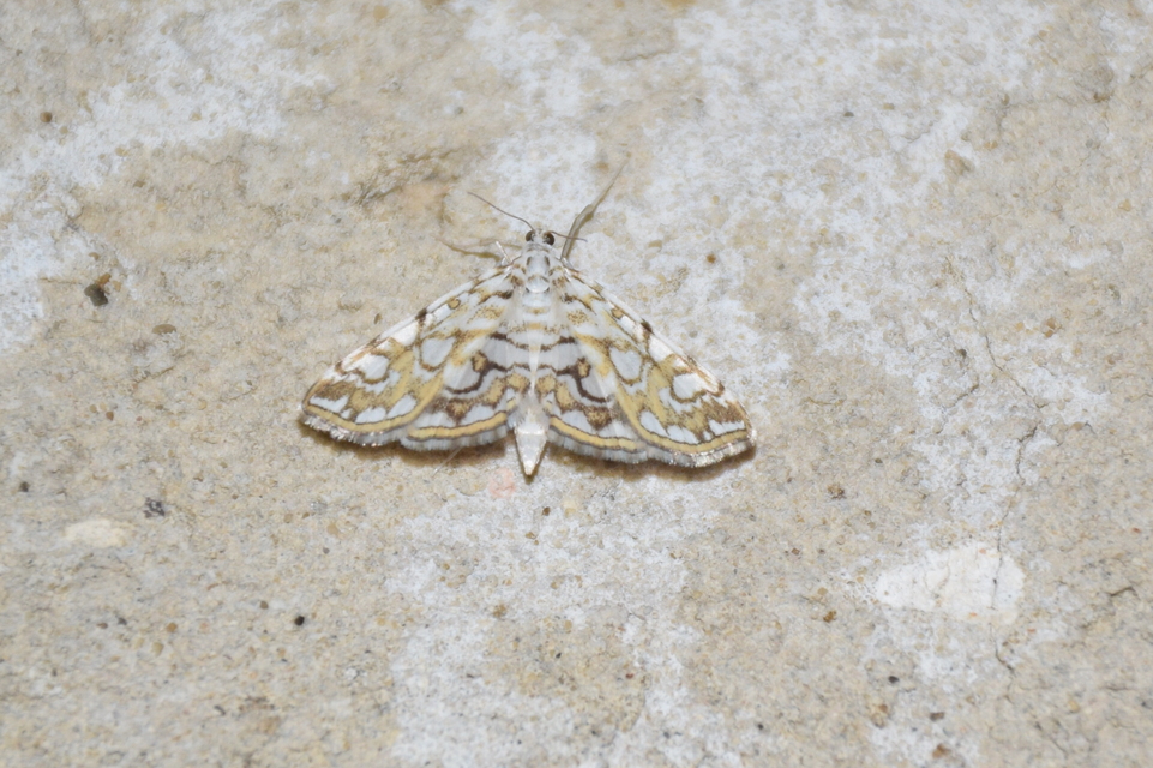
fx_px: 6723
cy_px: 384
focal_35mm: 210
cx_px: 576
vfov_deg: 6.5
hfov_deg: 9.8
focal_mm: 140
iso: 320
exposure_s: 1/60
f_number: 7.1
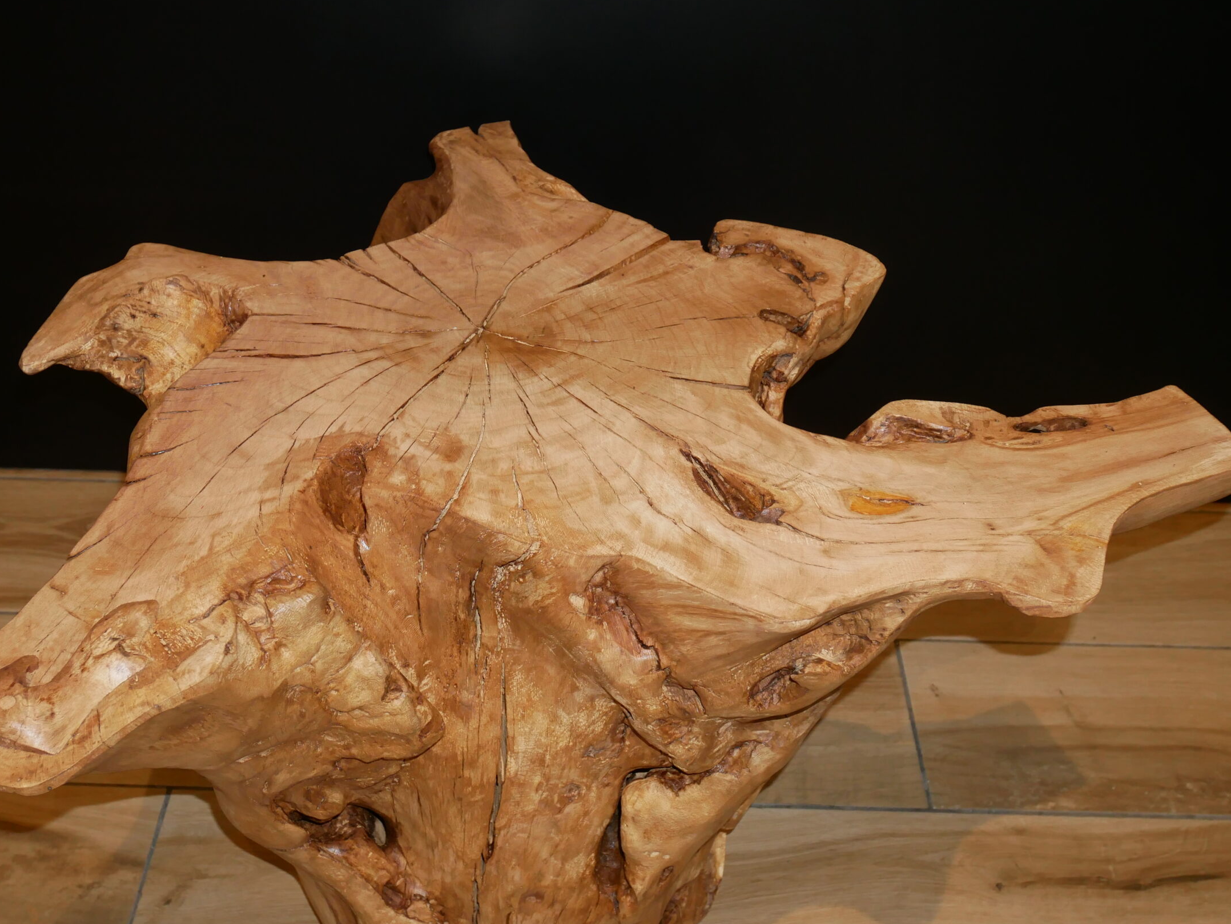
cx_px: 578
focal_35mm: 38
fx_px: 1352
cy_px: 513
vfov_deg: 37.7
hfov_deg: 48.9
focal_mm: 16
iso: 800
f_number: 4
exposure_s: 1/60
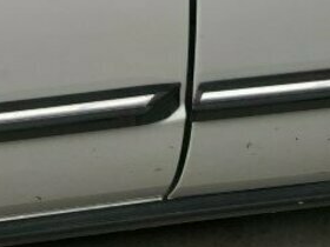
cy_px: -180
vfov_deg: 11.5
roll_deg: +3.6
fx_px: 1144
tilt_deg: -35.8
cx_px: 136
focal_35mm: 120
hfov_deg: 16.4
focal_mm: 3.99
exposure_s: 1/183
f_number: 1.8
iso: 20
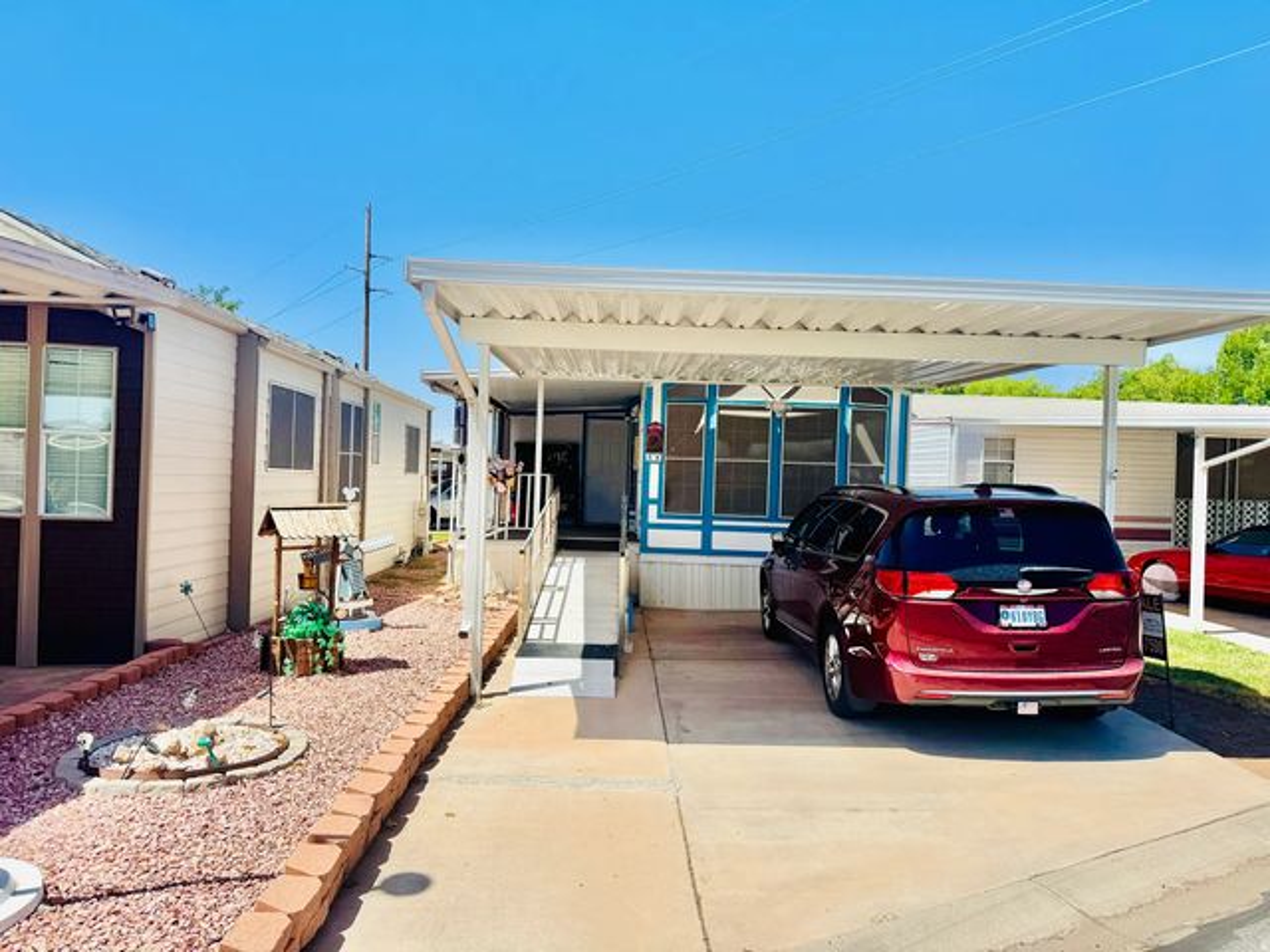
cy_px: 476
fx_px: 881
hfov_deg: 71.6
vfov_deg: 56.8
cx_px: 635
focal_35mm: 24
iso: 80
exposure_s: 1/5348
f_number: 1.78
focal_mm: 6.76
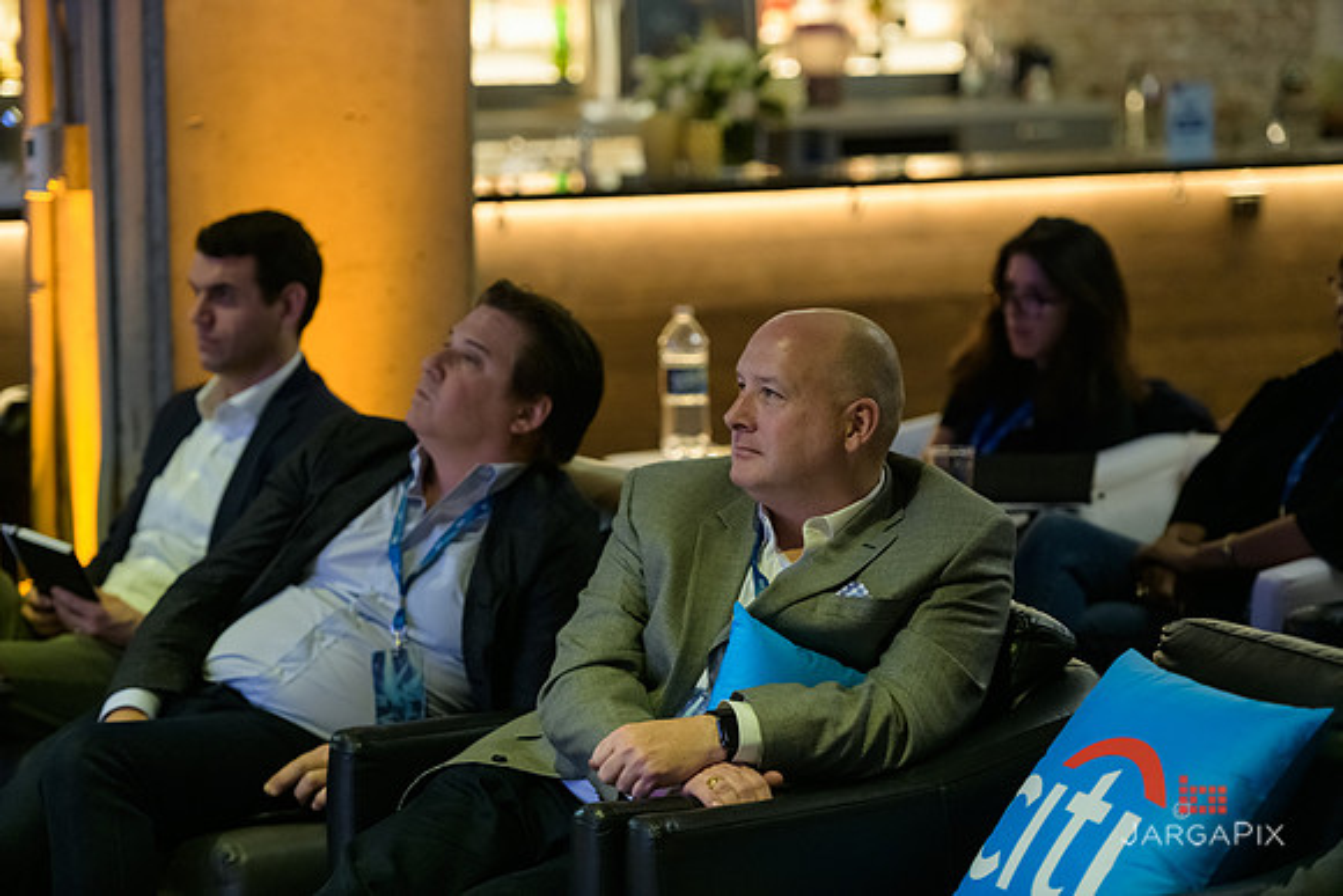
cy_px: 448
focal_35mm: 122
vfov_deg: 11.2
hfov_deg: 16.8
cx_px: 672
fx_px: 4552
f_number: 3.2
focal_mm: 122
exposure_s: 1/80
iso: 3200
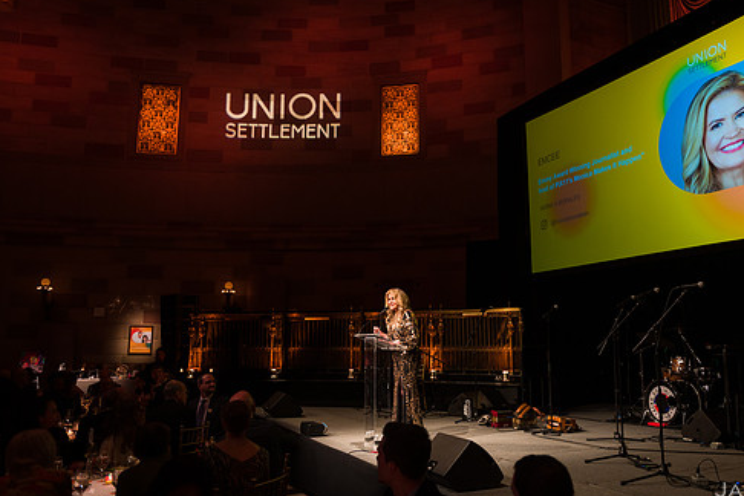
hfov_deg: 60.1
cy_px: 236
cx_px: 418
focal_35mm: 31
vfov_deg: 42.3
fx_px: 641
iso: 1600
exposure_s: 1/160
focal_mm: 26
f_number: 3.2
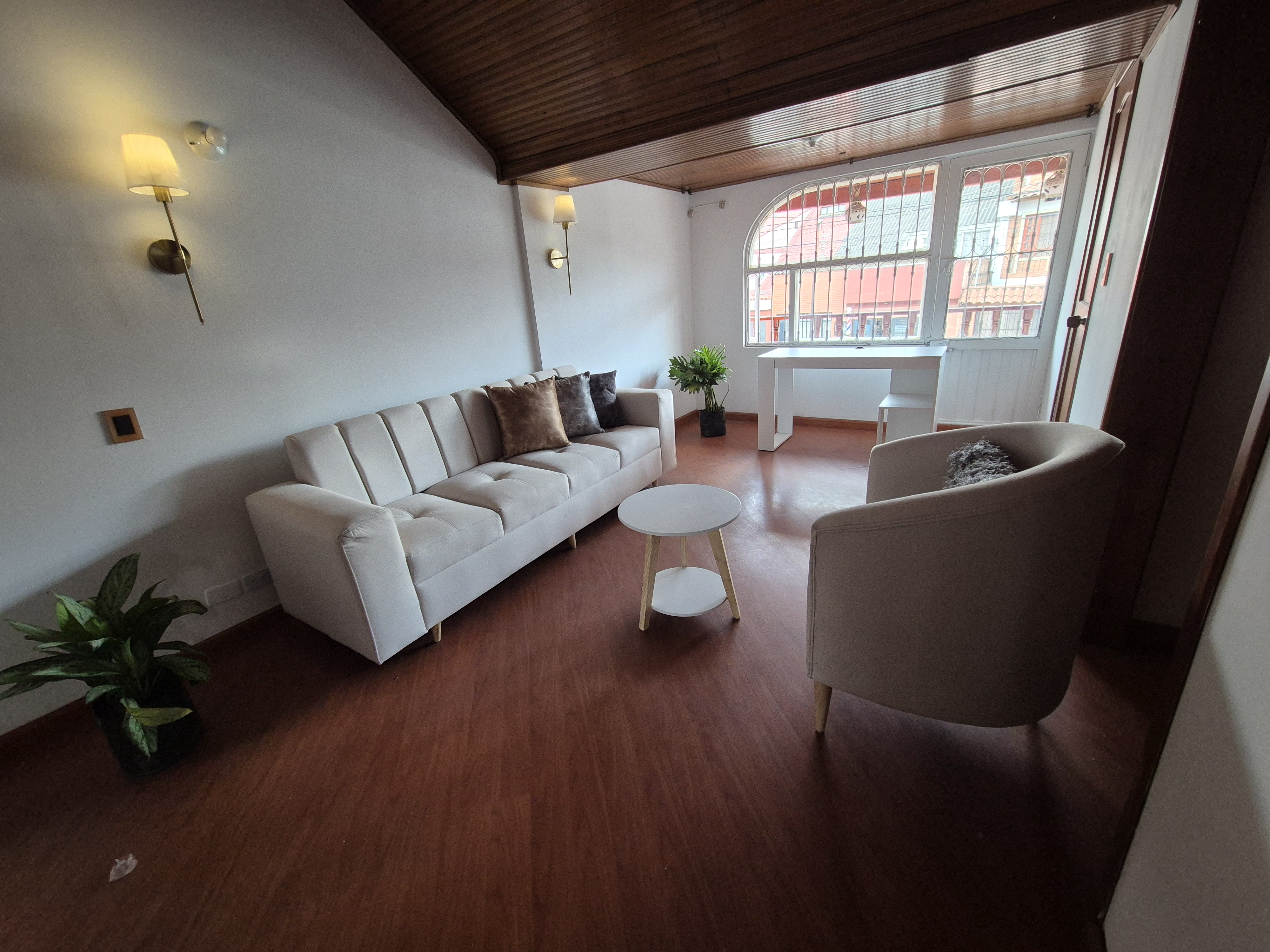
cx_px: 635
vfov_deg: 89.9
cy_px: 476
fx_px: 477
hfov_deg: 106.2
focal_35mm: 13
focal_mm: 2.2
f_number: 2.2
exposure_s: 1/50
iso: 500
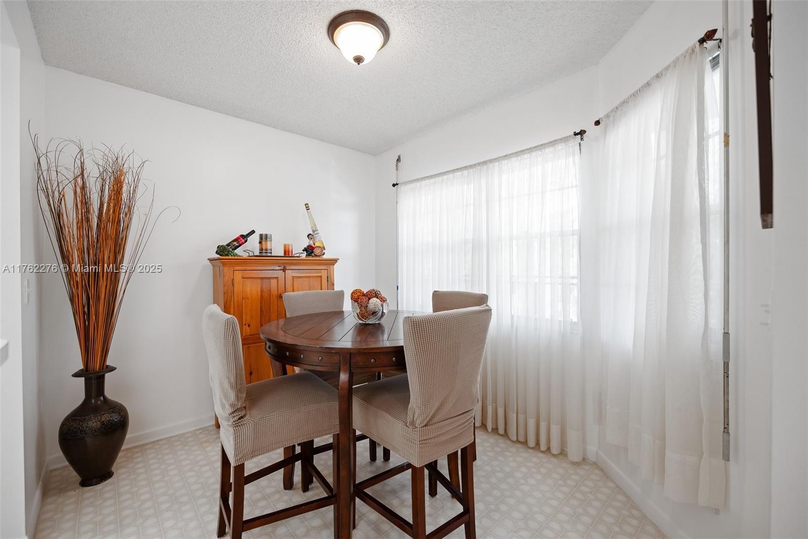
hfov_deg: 104.2
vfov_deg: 81.2
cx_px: 404
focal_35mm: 14
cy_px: 270
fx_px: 314
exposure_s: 1/15
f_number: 2.8
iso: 100
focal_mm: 14
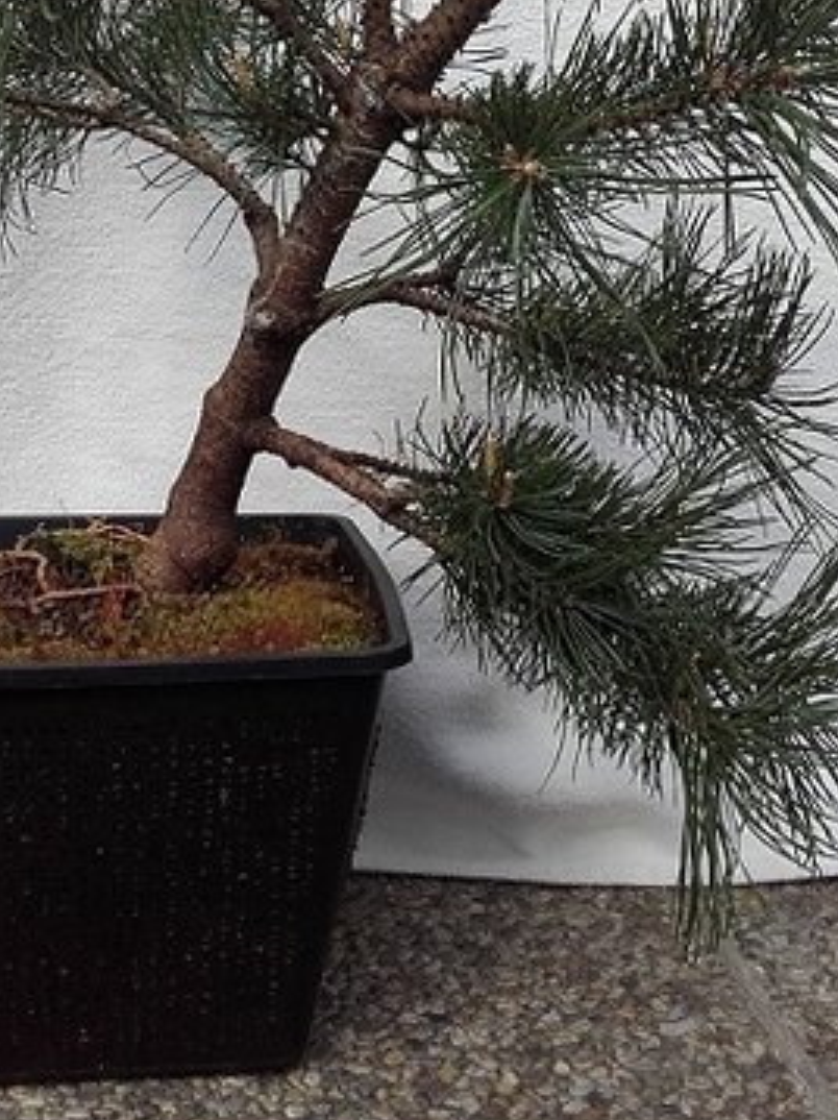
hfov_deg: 27.9
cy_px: 303
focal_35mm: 52
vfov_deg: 36.1
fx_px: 1680
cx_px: 341
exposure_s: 1/443
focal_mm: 3.31
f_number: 2.2
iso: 50
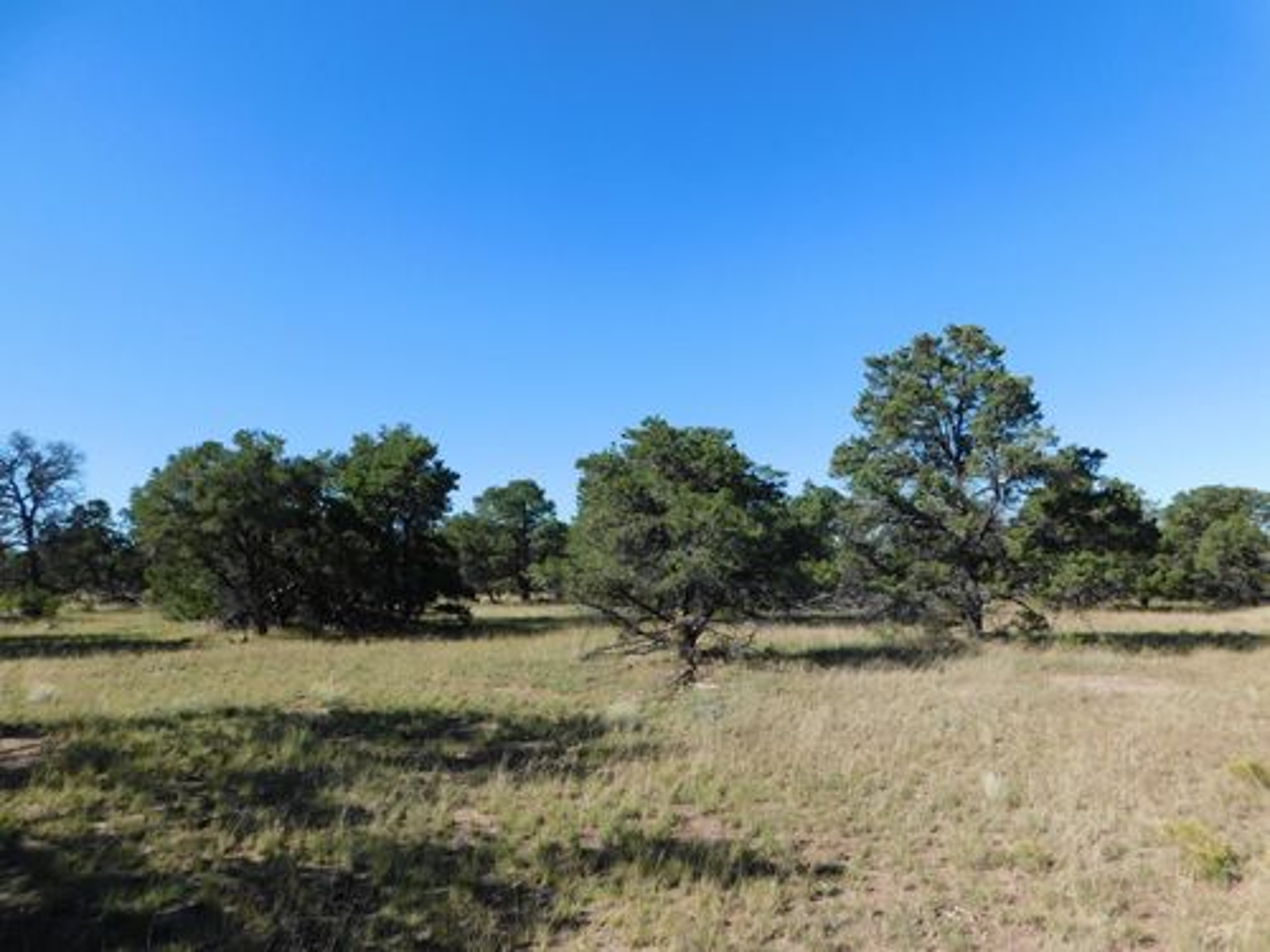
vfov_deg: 58.9
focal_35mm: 23
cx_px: 635
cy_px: 476
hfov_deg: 73.9
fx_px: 844
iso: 125
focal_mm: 4
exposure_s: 1/1250
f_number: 3
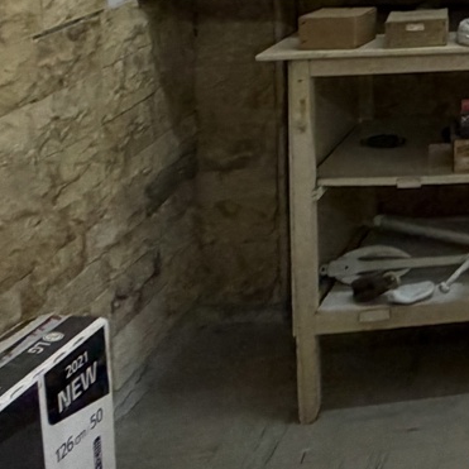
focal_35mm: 64
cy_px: -149
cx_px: 839
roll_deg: +0.6
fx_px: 981
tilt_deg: -1.0
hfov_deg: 19.9
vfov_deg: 23.6
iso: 200
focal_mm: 2.22
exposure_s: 1/100
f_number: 2.2
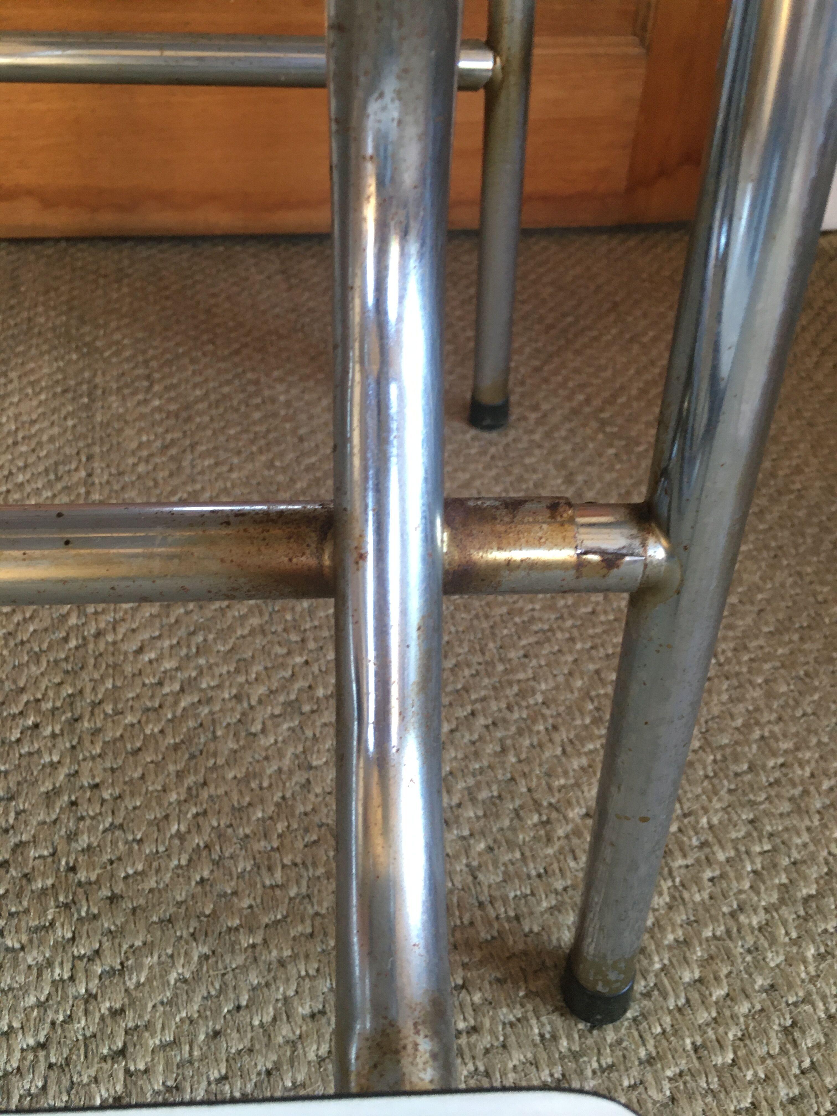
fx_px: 935
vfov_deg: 61.7
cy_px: 558
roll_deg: -3.7
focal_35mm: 29
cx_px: 418
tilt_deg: -43.2
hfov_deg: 48.2
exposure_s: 1/33
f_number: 2.2
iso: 125
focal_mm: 4.15
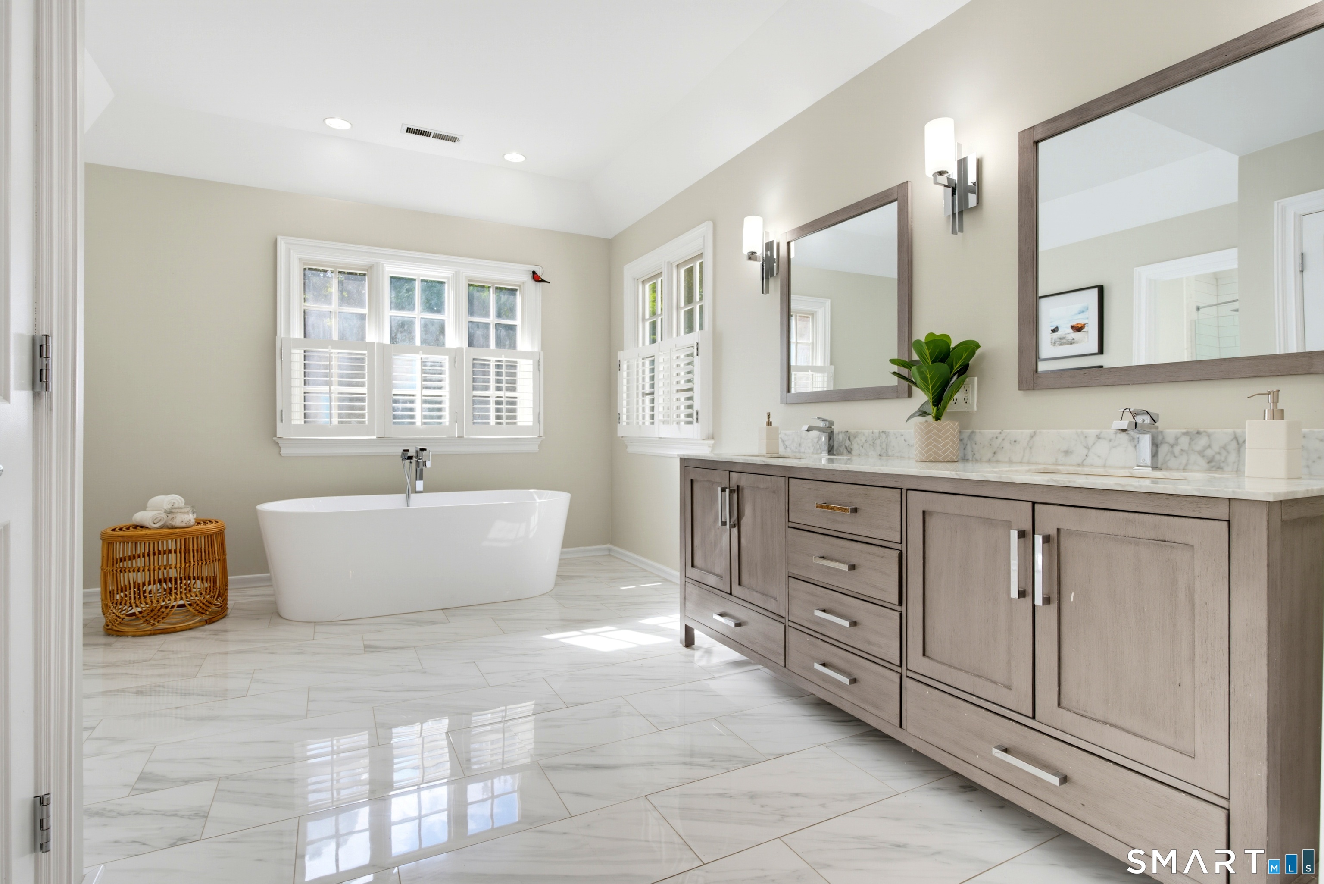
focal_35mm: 17
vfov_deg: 70.5
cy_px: 442
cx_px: 662
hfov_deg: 93.3
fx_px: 625
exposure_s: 1/30
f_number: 8
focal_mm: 17
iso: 320
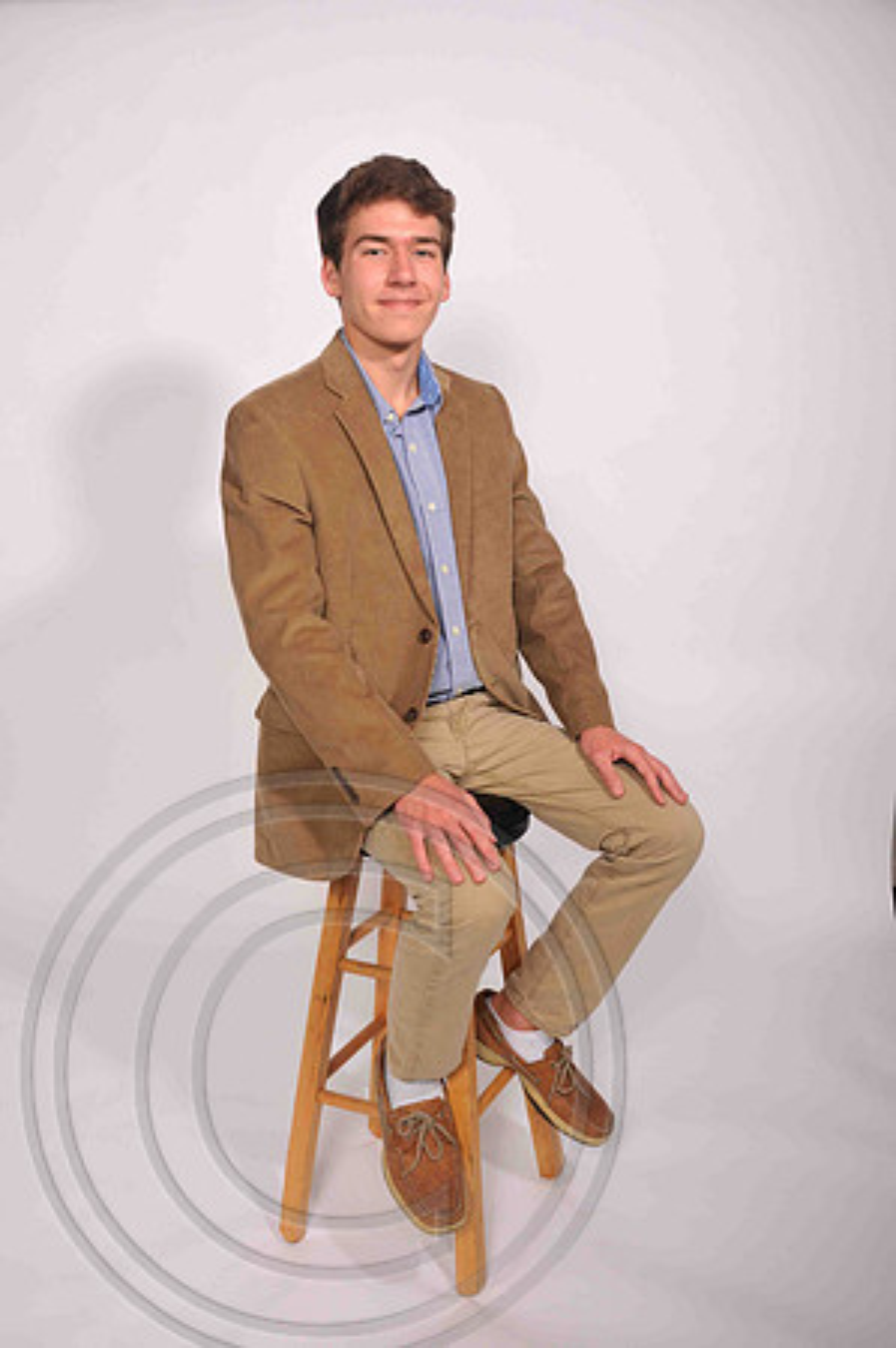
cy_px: 674
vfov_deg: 53.2
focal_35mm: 36
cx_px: 448
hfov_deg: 36.8
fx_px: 1347
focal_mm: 24
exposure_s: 1/160
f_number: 5
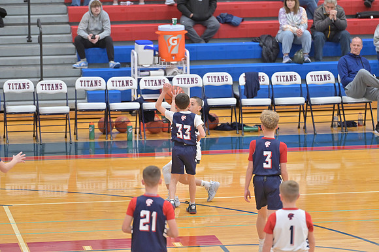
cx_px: 190
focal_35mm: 200
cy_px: 126
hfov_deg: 10.3
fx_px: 2104
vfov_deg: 6.9
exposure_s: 1/400
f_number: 4
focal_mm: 200
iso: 3600
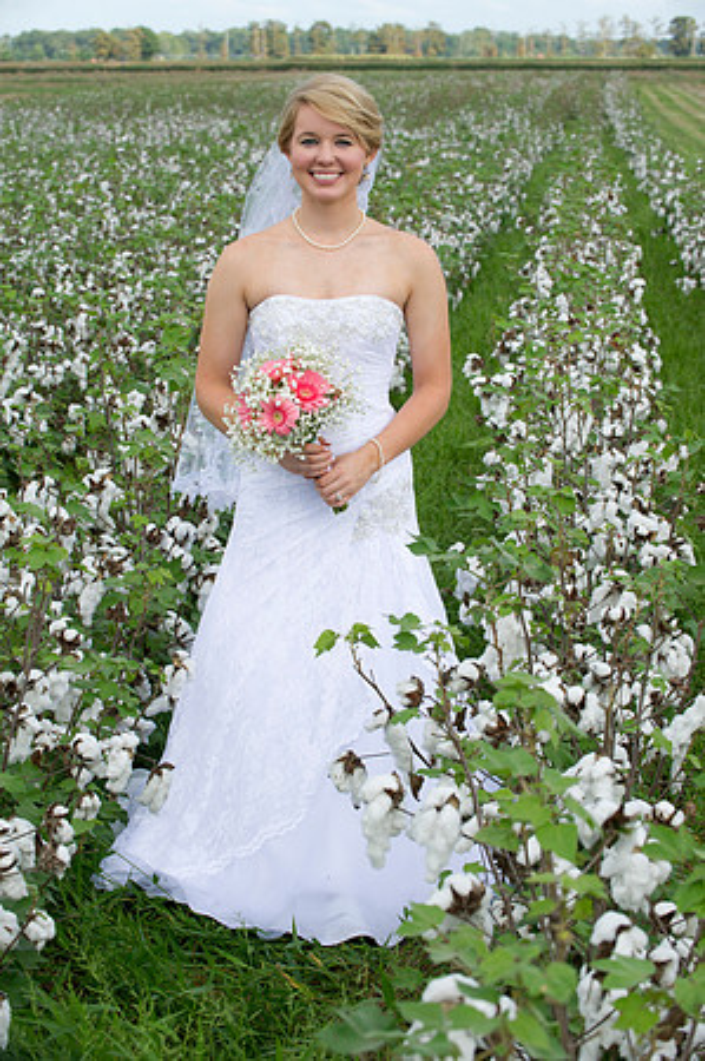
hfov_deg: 15.2
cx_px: 352
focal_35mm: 90
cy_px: 530
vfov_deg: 22.6
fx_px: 2650
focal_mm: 90
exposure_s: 1/250
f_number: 8
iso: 160
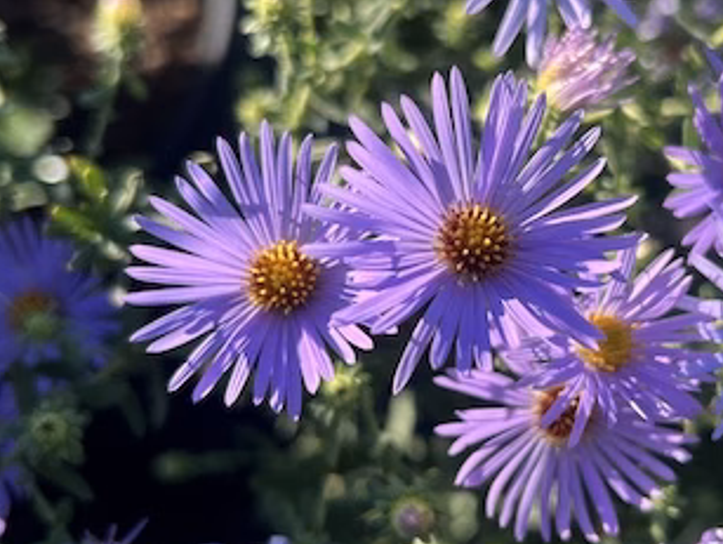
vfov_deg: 26.6
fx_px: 1150
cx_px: 478
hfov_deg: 34.6
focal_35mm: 55
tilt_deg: -49.5
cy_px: 268
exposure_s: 1/1468
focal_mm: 5.7
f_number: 1.5
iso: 50
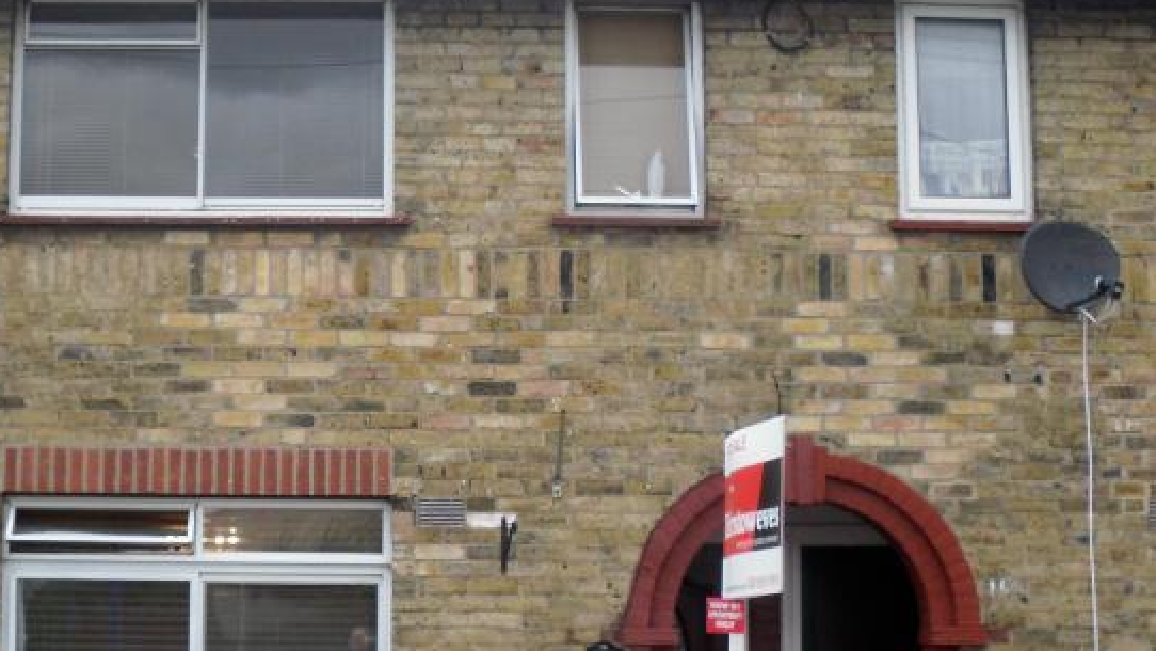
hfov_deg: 29.2
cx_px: 416
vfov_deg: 16.8
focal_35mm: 72
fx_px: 2207
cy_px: 361
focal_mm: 6.3
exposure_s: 1/90
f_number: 3
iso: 100
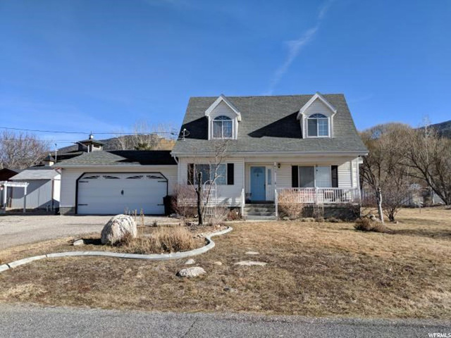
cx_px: 226
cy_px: 169
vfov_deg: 51.4
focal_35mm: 27
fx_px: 352
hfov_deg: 65.3
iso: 53
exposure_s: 1/2924
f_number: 1.8
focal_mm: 4.44
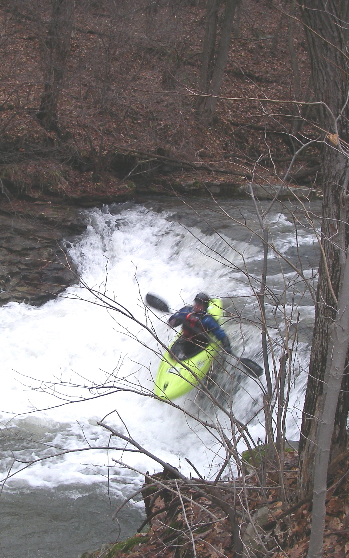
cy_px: 278
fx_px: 822
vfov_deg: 37.5
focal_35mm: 54
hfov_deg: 23.8
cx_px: 102
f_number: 3.3
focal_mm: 6.3
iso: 64
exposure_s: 1/60
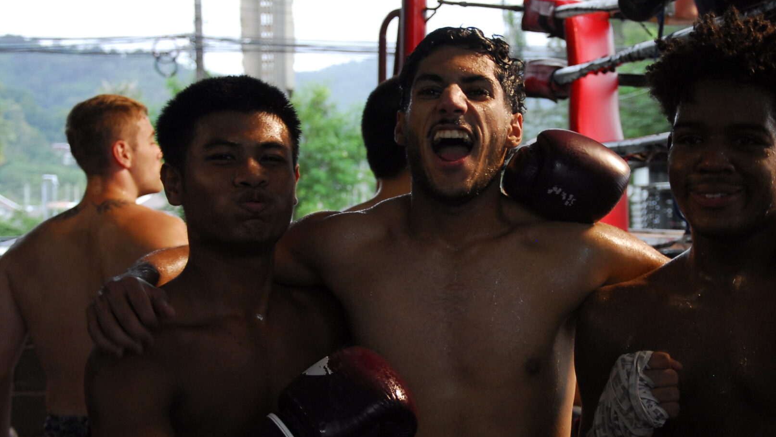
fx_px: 1749
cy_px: 232
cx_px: 462
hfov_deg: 25.0
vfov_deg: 14.2
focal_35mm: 85
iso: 500
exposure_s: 1/40
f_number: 4.2
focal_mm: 34
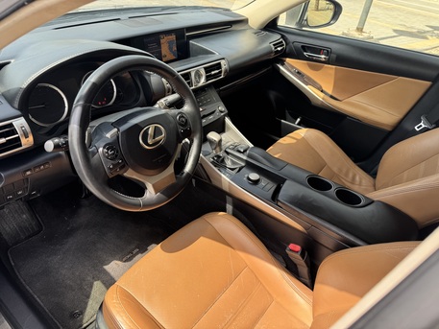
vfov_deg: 56.8
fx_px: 304
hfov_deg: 71.6
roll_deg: -6.5
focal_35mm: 24
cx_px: 220
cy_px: 164
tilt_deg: -35.4
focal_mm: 6.76
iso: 80
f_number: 1.78
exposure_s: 1/598
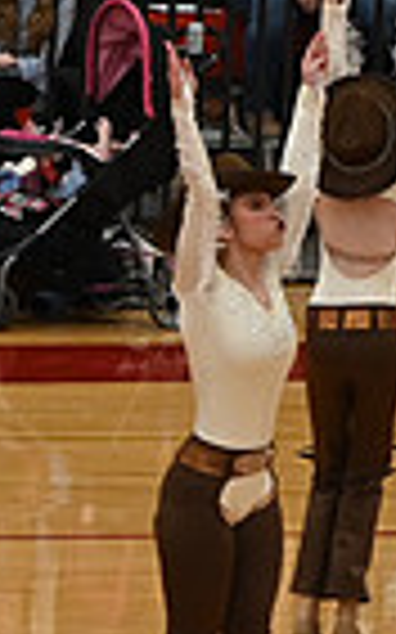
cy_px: 250
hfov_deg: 2.9
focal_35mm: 439
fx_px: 7588
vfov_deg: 4.8
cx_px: -855
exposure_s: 1/400
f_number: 4
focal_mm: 70
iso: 3200
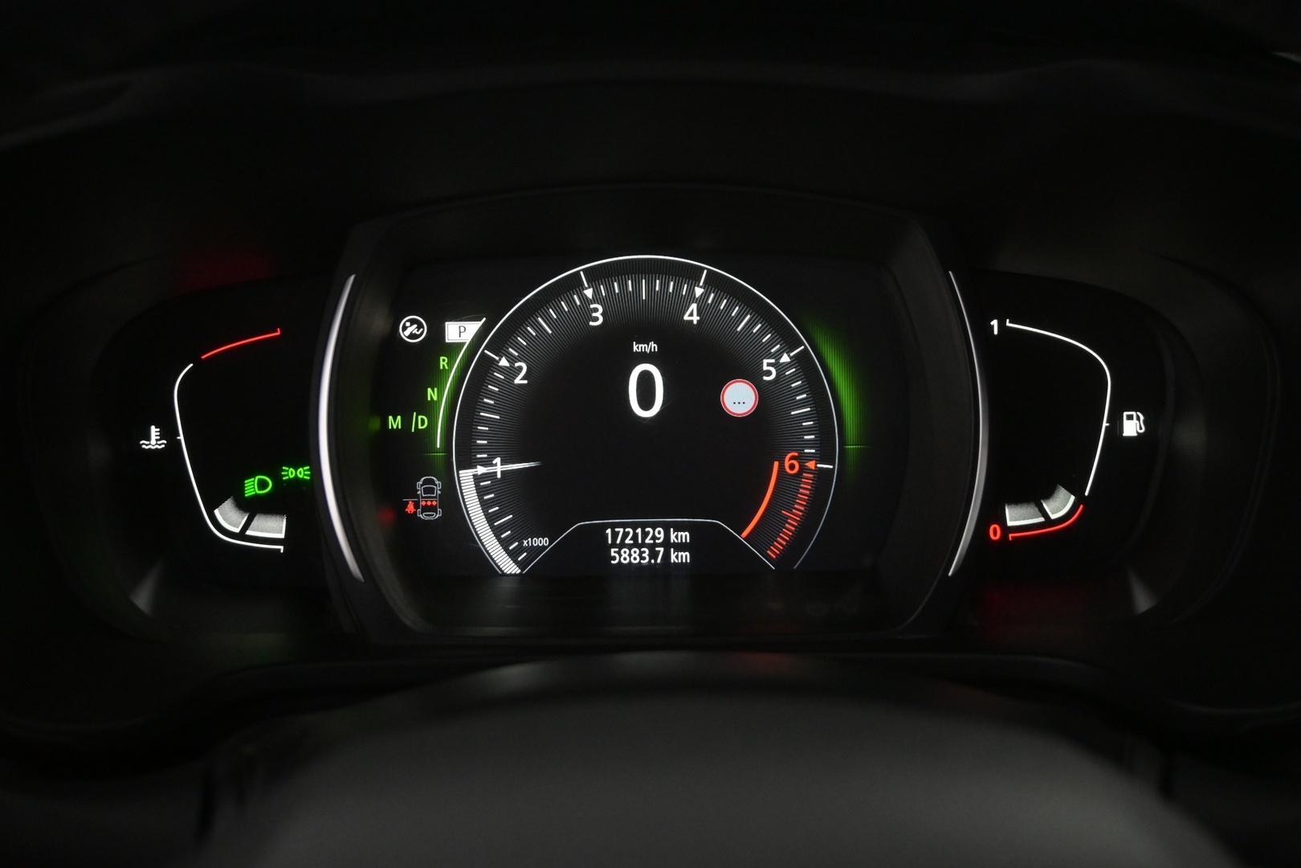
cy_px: 434
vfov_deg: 32.4
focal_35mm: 41
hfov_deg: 47.2
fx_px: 1491
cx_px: 650
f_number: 4.5
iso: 2500
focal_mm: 27.5
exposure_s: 1/60
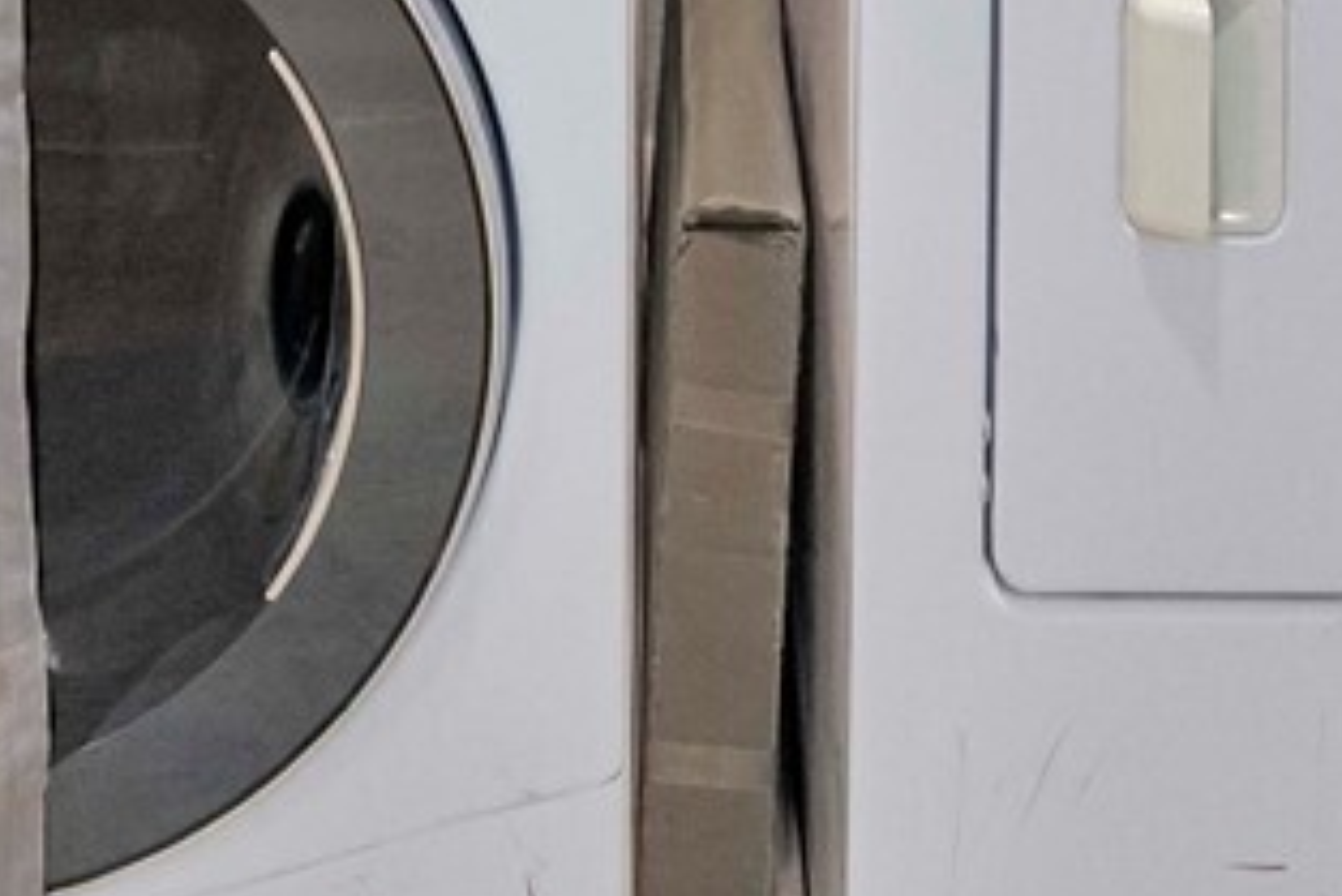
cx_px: 667
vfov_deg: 13.3
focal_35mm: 65
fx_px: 2424
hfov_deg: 30.9
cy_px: -1430
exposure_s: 1/30
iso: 1250
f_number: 6.7
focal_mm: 12
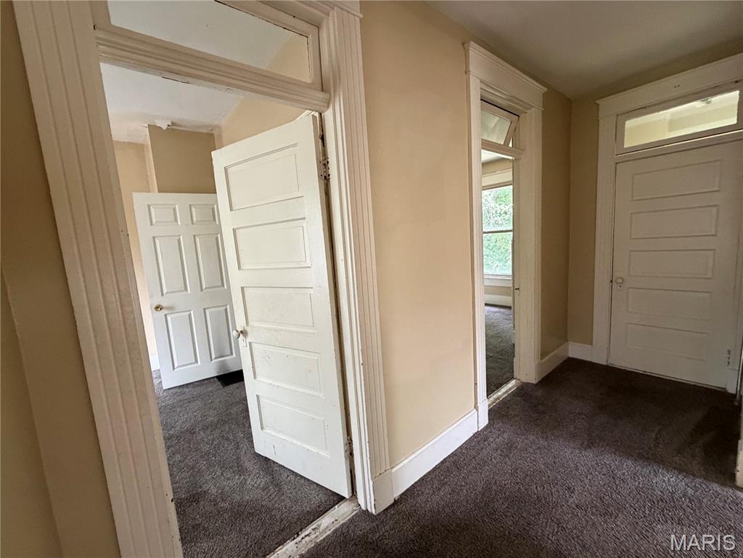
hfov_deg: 102.1
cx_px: 372
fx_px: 300
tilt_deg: -4.4
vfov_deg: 85.7
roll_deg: +4.1
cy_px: 279
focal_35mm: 14
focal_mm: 2.22
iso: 400
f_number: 2.2
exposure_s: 1/60
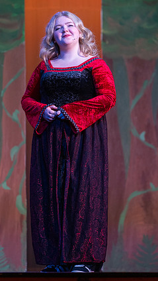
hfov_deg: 4.8
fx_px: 1866
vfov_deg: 8.6
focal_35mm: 251
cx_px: 69
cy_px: 128
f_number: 2.8
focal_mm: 140
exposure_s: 1/320
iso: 360
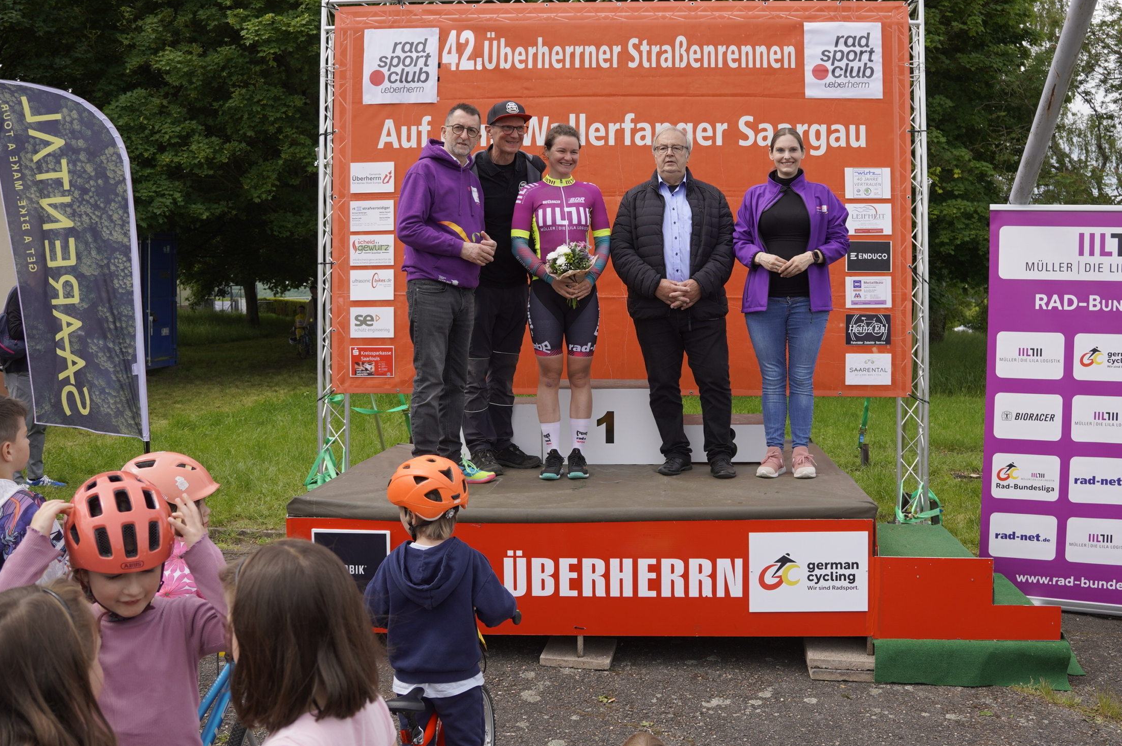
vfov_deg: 36.7
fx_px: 1123
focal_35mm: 36
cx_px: 604
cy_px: 321
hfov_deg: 53.1
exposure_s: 1/640
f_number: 4.5
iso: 100
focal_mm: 20.6
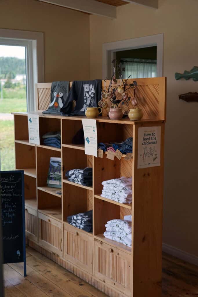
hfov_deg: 29.3
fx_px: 379
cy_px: 148
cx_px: 99
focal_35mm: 46
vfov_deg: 42.7
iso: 500
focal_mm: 46
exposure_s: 1/800
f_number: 4
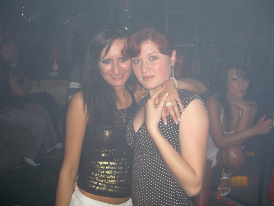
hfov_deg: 49.0
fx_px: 301
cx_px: 137
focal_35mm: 38
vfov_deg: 37.7
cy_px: 103
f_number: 2.8
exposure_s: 1/60
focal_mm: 7.9
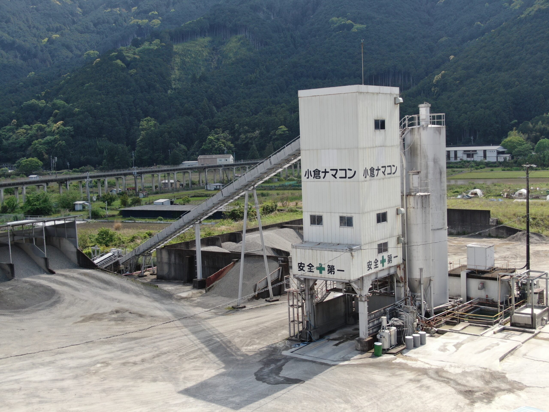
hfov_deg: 42.1
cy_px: 206
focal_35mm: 45
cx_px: 274
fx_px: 714
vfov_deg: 32.2
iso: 100
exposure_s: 1/500
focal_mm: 7.88
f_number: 3.7
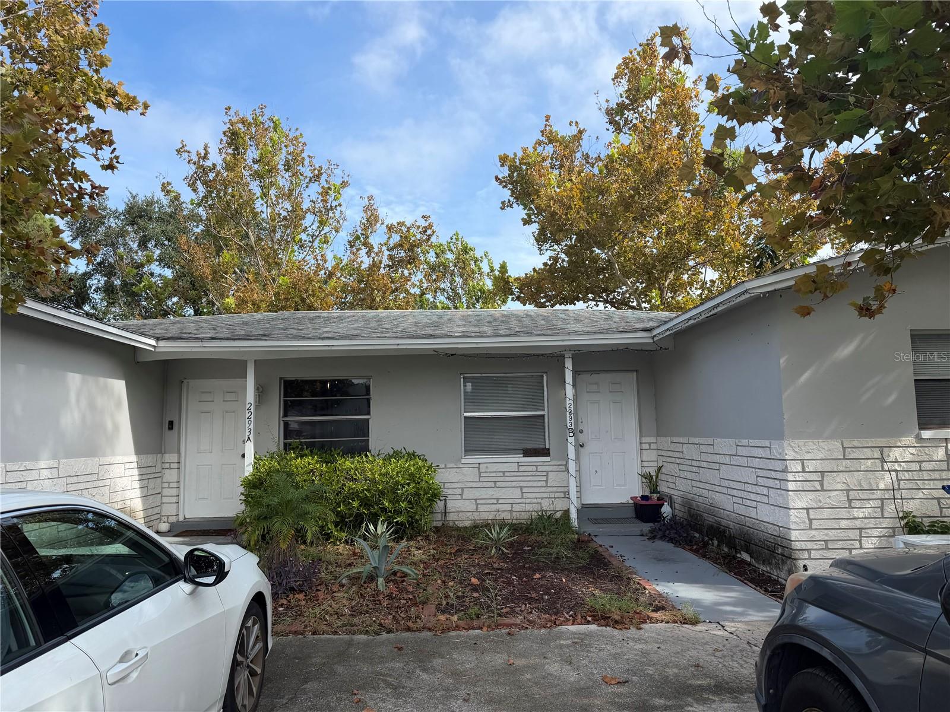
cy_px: 356
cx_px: 475
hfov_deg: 71.6
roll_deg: +3.1
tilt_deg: +4.1
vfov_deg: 56.8
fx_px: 659
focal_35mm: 24
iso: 80
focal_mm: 6.76
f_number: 1.78
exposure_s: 1/2703
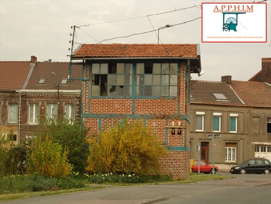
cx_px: 136
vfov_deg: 16.8
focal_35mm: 88
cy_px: 102
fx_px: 689
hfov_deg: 22.3
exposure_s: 1/125
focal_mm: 13.3
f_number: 7.6
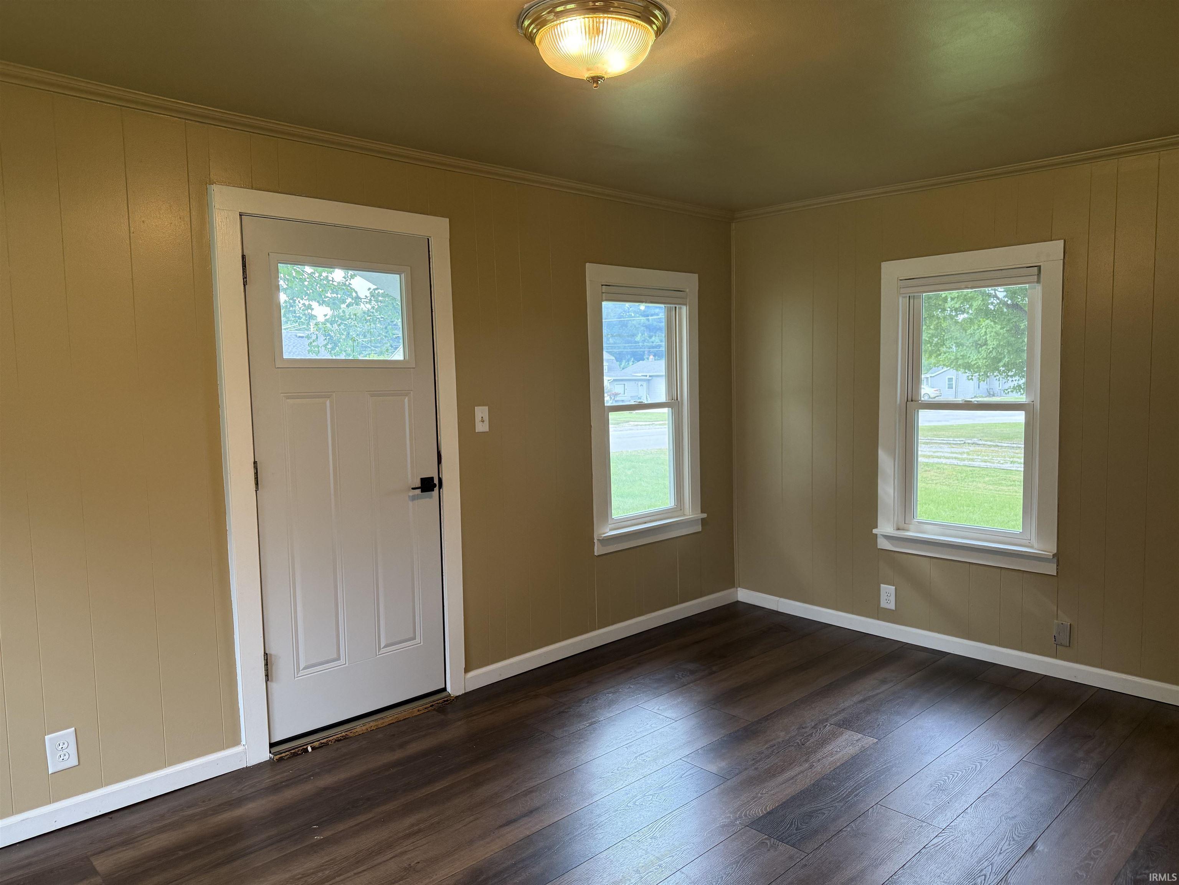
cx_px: 590
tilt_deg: -3.7
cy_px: 442
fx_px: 817
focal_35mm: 24
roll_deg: +0.1
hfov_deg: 71.6
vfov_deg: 56.8
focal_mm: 6.76
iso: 200
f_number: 1.78
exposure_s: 1/146
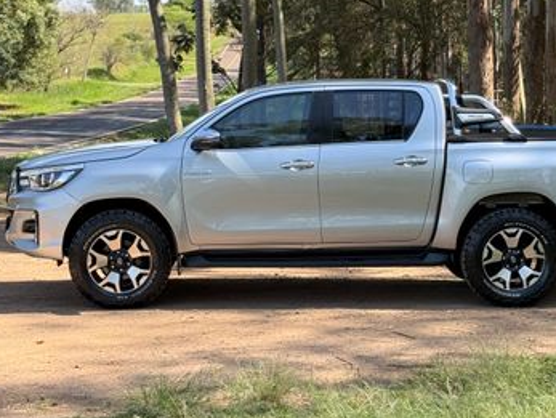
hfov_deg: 29.7
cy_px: 195
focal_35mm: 65
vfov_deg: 22.6
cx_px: 332
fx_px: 1045
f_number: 1.78
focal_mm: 6.76
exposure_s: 1/1456
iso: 80
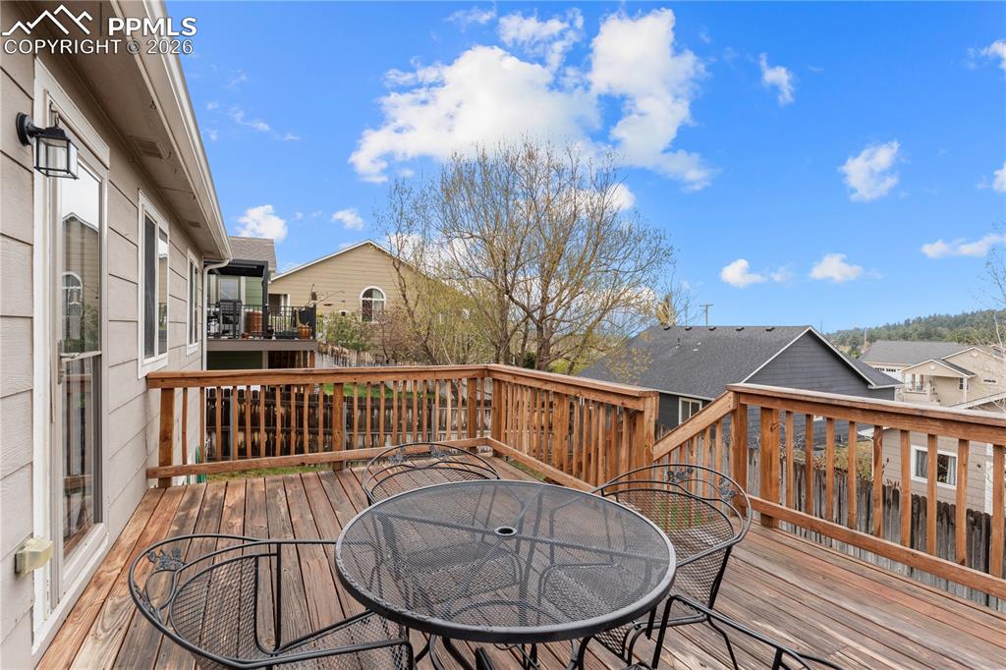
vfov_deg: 67.3
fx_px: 503
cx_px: 503
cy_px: 335
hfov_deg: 90.0
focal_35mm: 18
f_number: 8
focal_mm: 18
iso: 160
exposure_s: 1/200
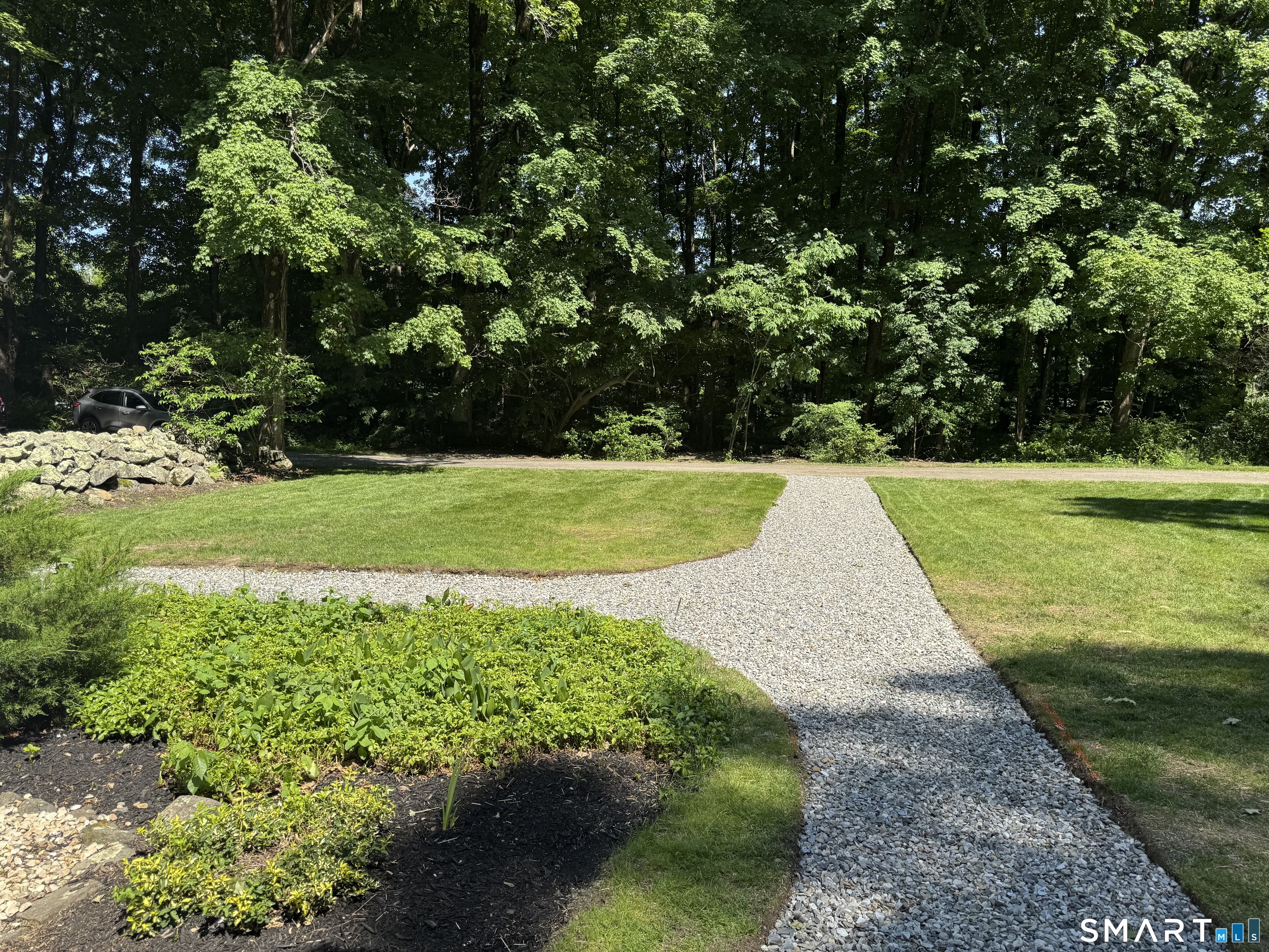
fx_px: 880
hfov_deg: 71.6
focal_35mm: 24
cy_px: 476
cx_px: 634
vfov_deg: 56.8
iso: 80
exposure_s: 1/2174
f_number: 1.78
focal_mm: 6.76
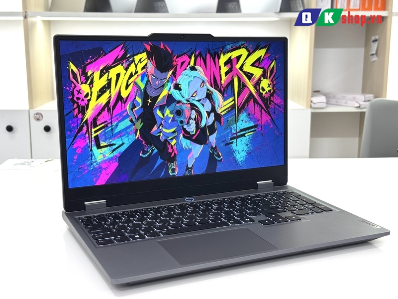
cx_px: 199
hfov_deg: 39.7
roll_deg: +0.5
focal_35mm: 48
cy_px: 150
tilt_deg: -11.5
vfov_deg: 30.3
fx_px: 552
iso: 100
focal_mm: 6.76
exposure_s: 1/100
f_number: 1.78
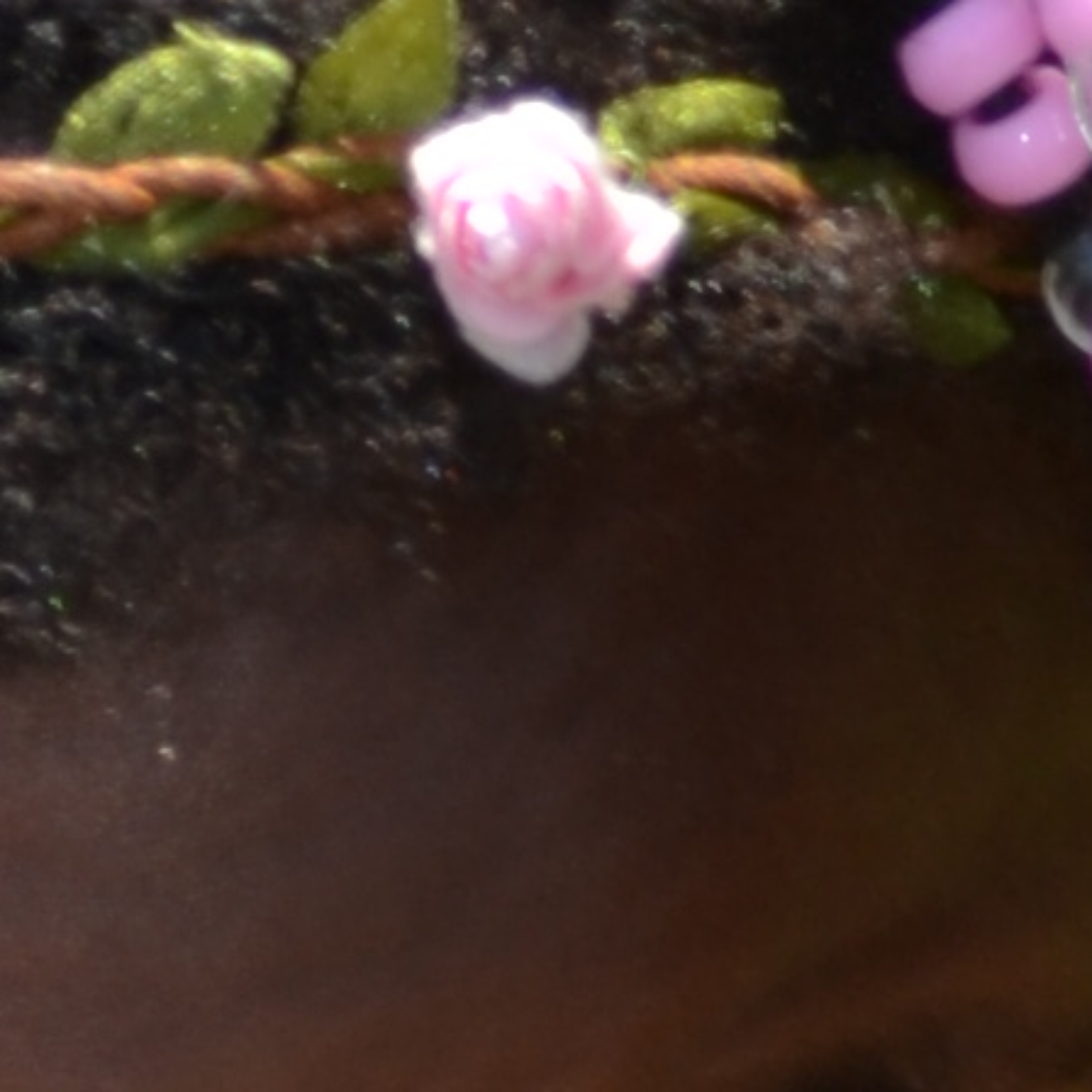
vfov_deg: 3.4
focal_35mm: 498
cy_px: 4095
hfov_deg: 3.5
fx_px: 17774
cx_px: 1348
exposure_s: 1/200
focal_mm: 38
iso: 100
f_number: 6.3
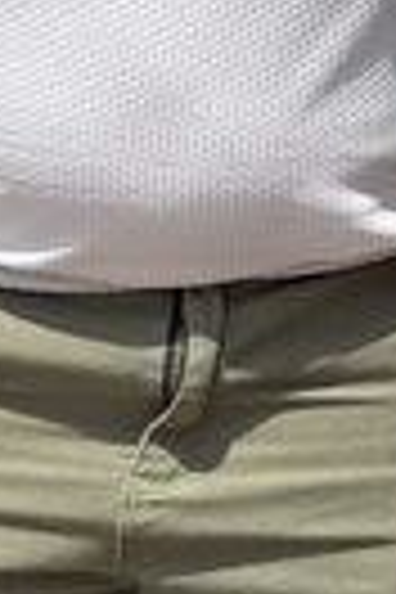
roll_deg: -0.7
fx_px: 3201
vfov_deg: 10.6
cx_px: 252
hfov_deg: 7.1
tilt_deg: -12.2
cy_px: 342
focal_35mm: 194
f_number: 1.78
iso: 80
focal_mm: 6.76
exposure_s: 1/5714
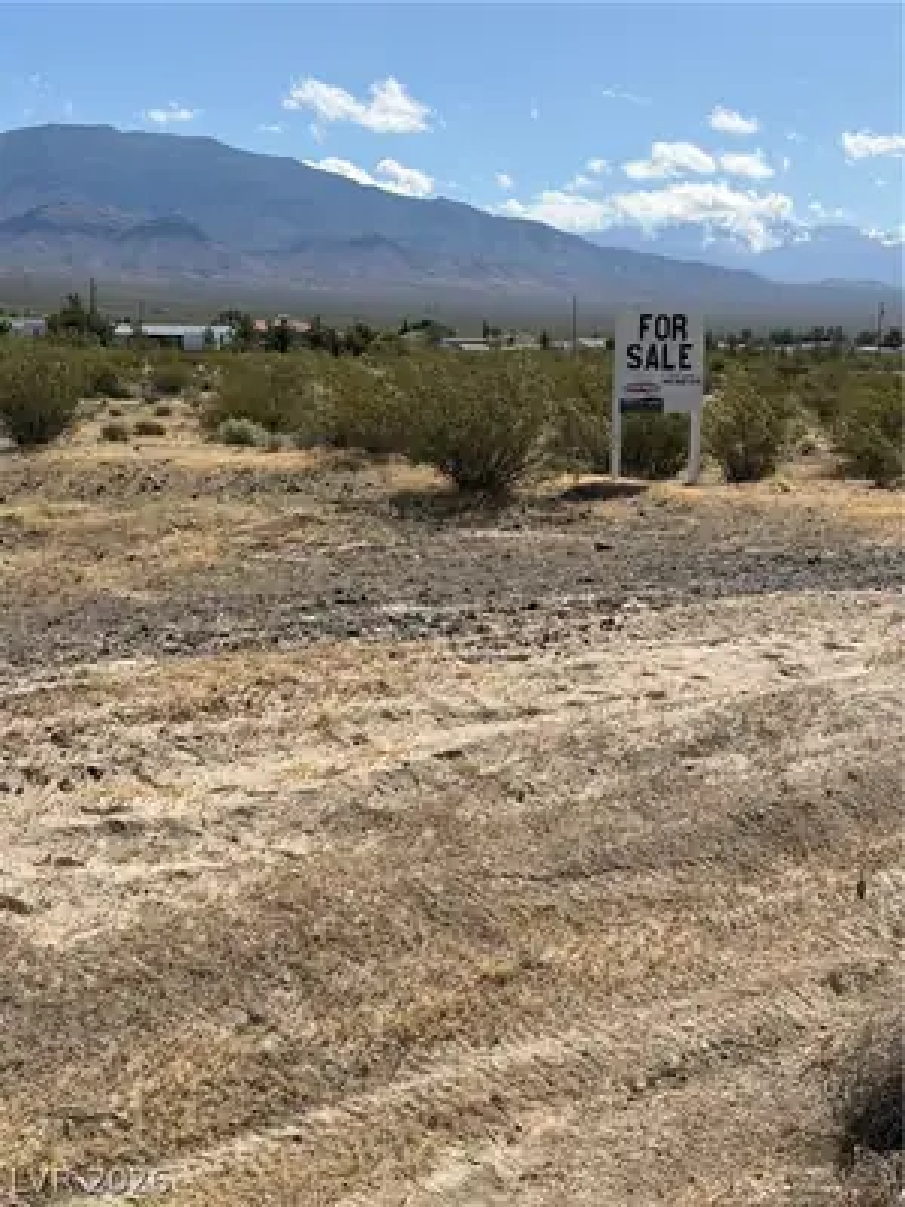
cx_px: 452
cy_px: 604
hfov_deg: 30.3
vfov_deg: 39.7
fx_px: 1673
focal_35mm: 48
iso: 64
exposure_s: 1/7143
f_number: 1.78
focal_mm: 6.76
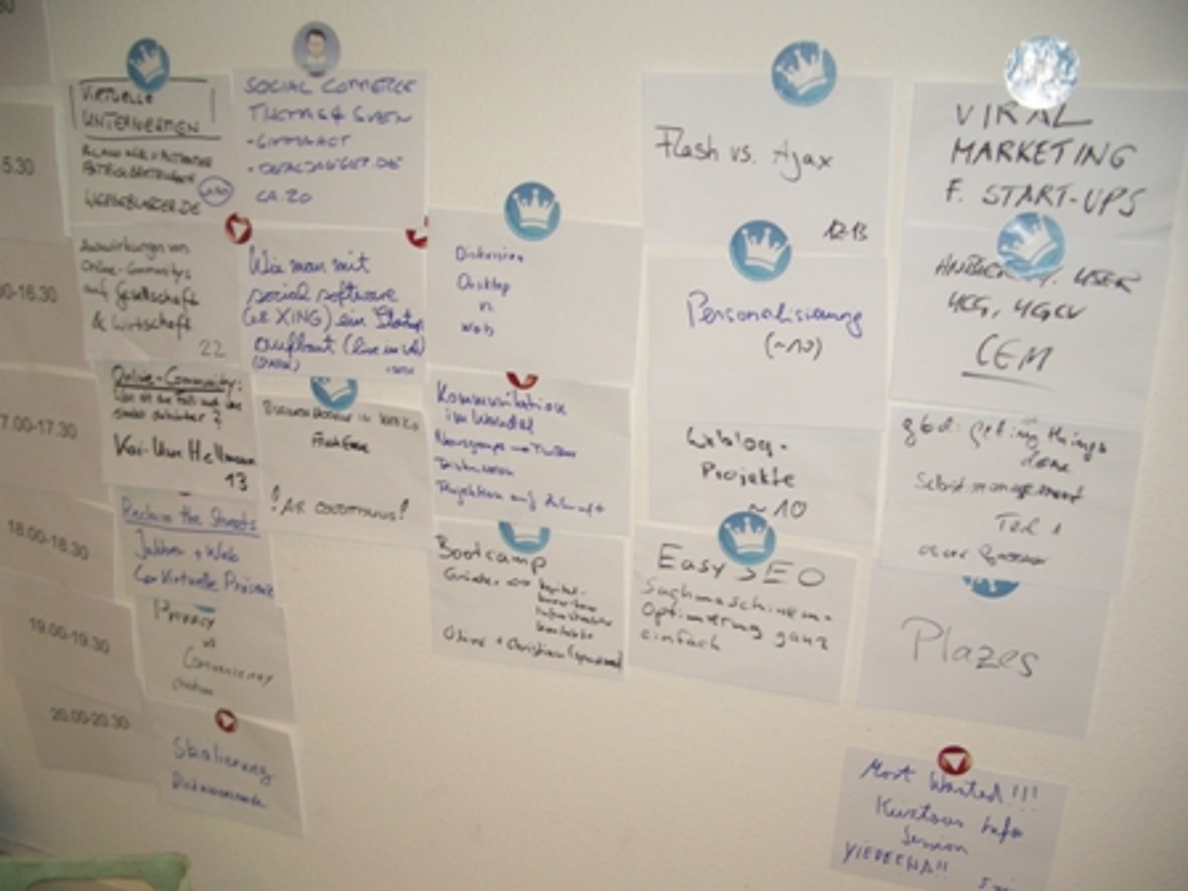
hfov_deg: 52.6
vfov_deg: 40.7
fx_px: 1201
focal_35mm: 35
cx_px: 594
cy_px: 446
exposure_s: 1/60
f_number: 2.6
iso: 100
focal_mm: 5.8
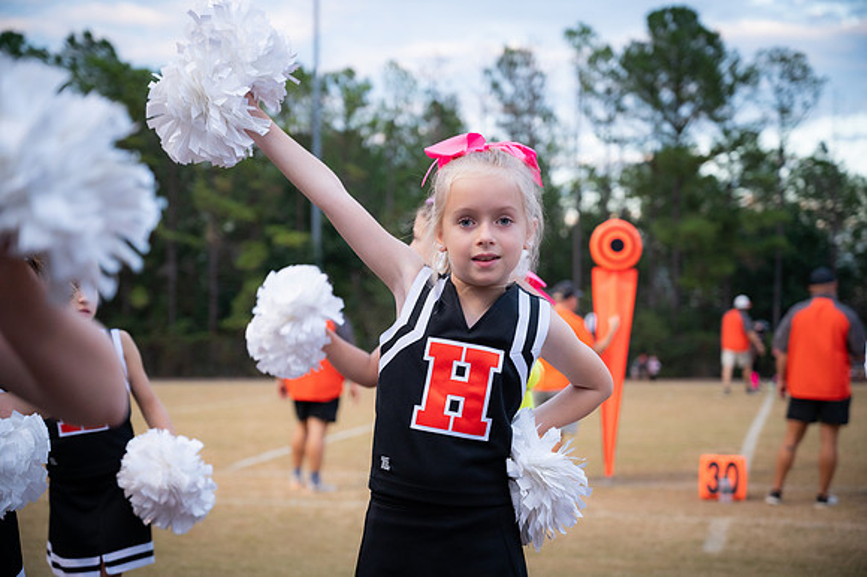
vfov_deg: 21.9
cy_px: 288
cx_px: 434
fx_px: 1492
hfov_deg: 32.4
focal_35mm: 62
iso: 1250
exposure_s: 1/400
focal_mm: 62
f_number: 4
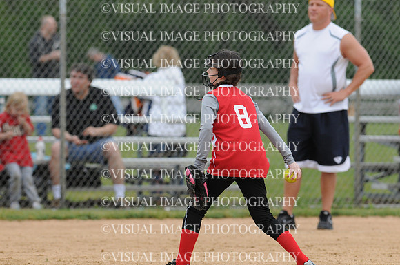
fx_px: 4993
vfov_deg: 3.0
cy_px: 132
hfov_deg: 4.6
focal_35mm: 450
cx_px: 200
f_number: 4.5
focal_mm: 300
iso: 640
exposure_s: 1/3200
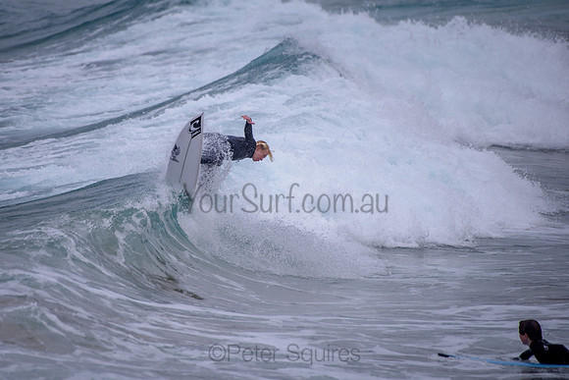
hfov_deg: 3.4
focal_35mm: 613
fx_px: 9691
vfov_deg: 2.2
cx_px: 220
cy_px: 147
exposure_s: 1/2000
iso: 90
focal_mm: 500
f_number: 5.6
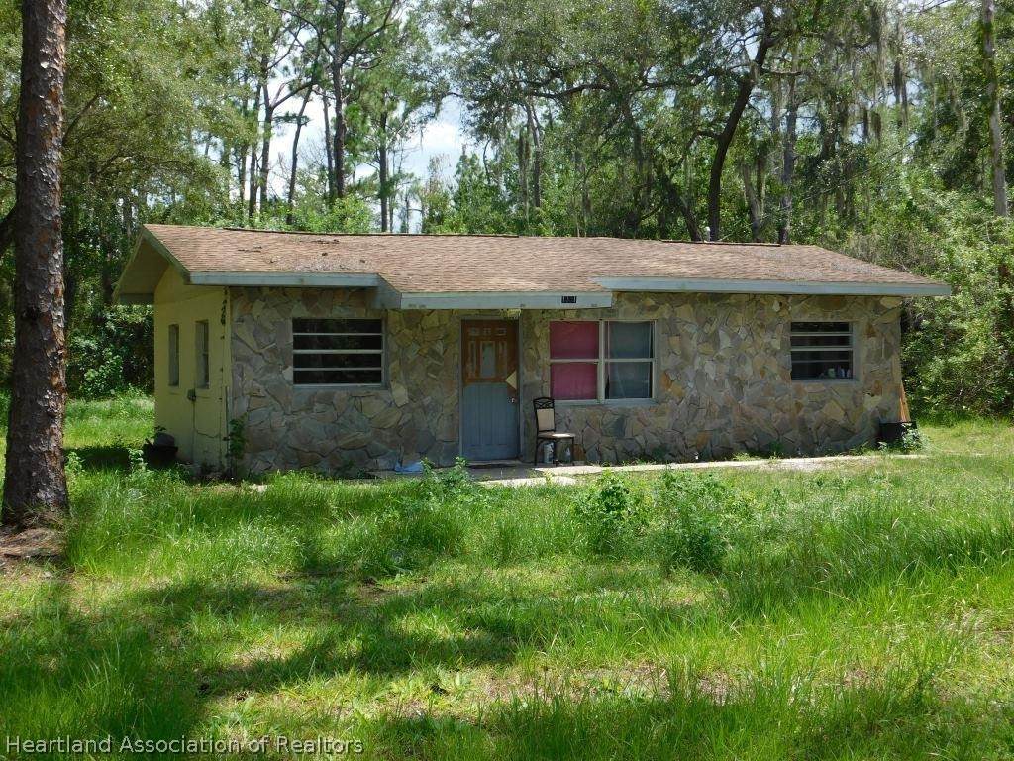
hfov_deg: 42.1
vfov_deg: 32.2
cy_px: 380
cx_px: 507
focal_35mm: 45
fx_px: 1318
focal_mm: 8
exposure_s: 1/640
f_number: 3.7
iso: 125
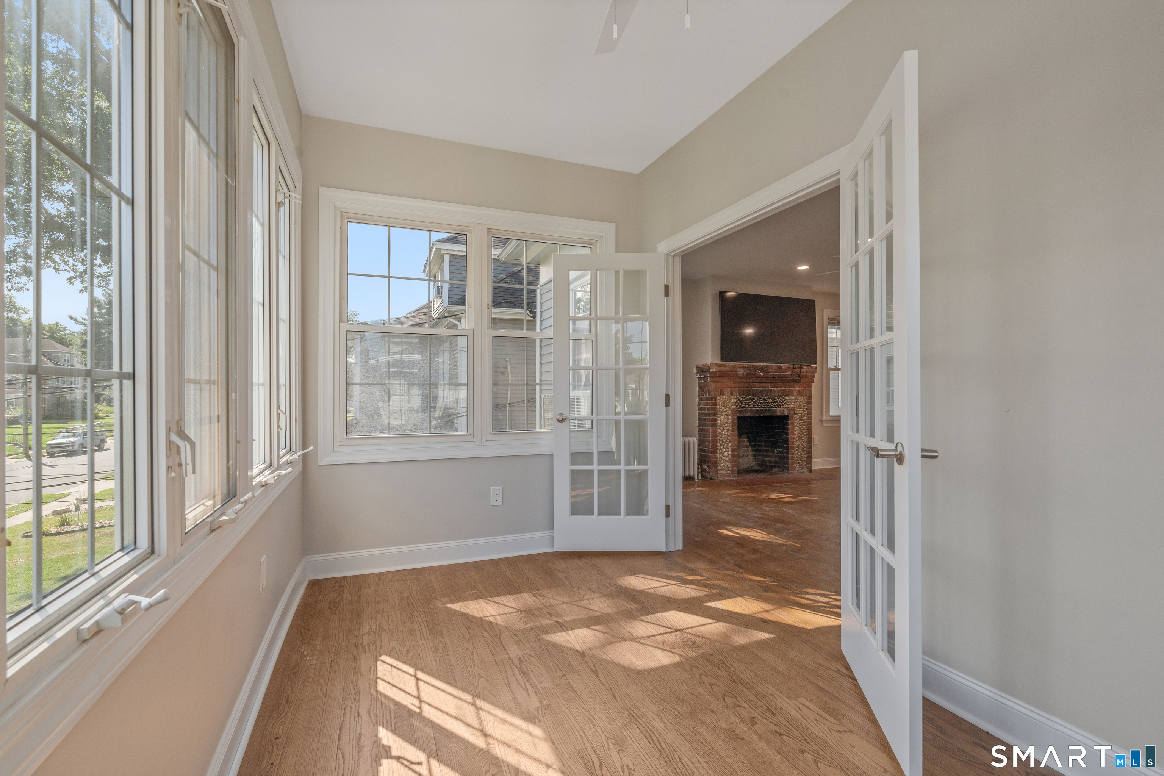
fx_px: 517
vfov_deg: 73.7
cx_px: 582
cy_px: 388
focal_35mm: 16
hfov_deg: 96.7
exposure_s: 1/125
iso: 400
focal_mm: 16
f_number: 8
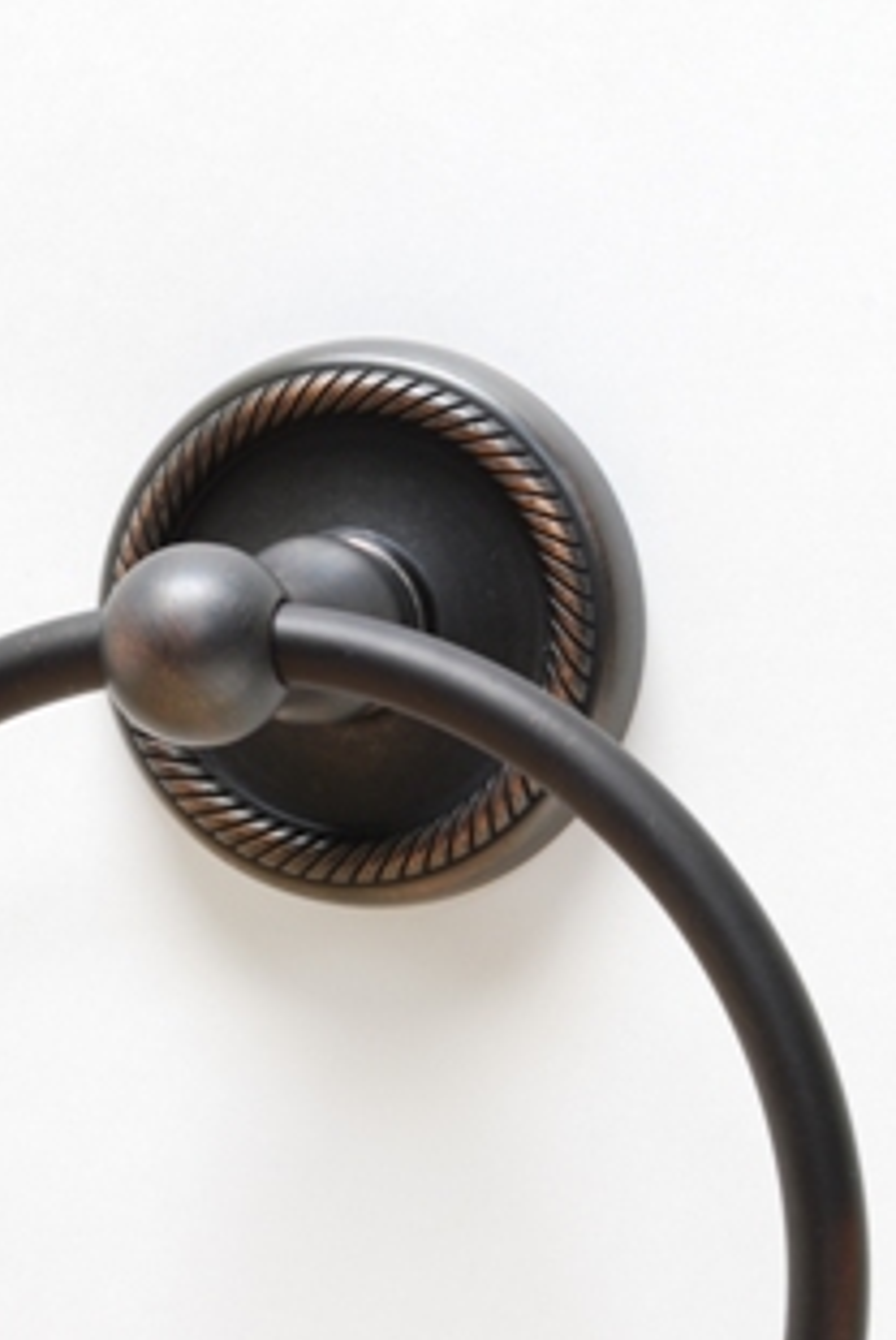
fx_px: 6333
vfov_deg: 12.1
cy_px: 888
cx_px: 289
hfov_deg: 8.1
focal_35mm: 170
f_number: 18
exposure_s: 3
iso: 100
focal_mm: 55
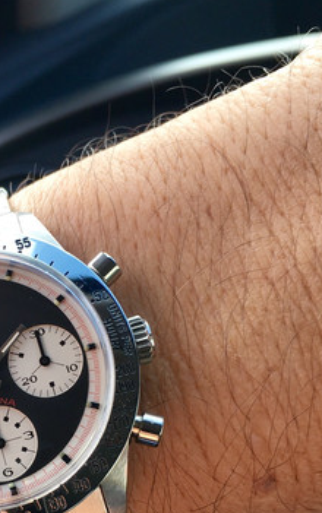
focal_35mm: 56
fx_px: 785
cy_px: 392
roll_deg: -4.2
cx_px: 31
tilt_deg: -33.7
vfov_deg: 35.4
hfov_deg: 22.6
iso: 25
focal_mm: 4.15
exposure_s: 1/125
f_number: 2.2
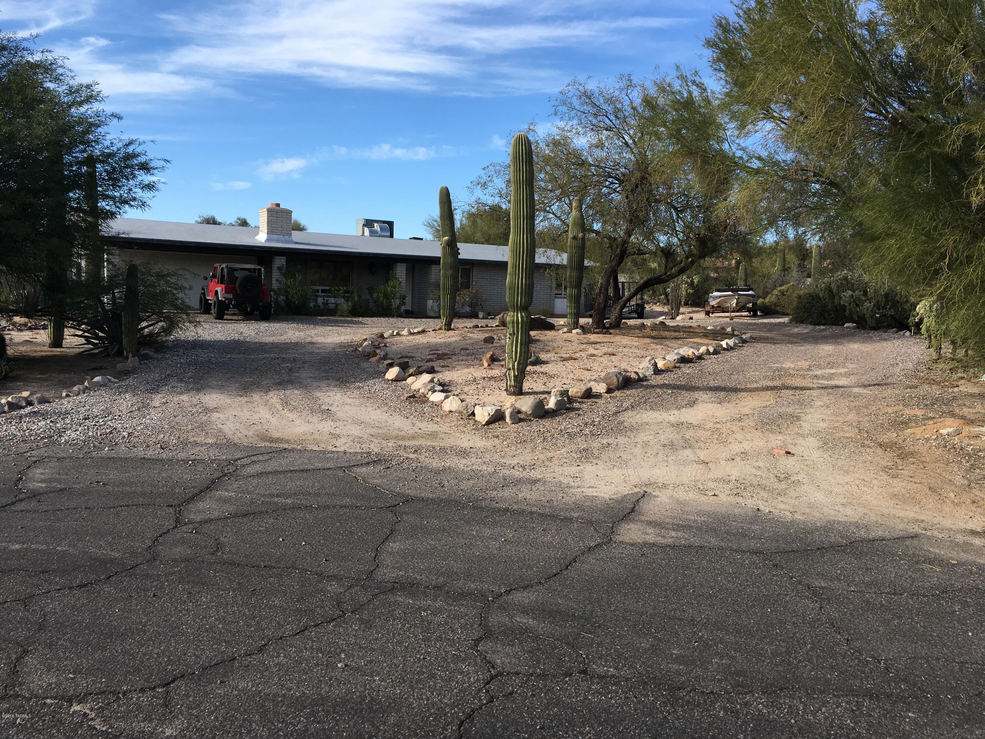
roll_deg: -2.3
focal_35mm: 29
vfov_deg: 48.2
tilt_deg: -5.1
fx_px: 825
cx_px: 492
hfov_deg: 61.7
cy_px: 370
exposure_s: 1/1083
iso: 25
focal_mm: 4.15
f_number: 2.2
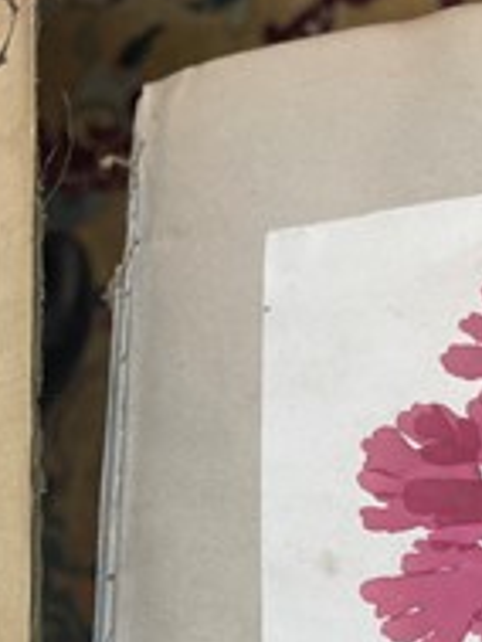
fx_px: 1020
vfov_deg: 33.6
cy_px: 540
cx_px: 27
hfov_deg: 25.6
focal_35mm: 55
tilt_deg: -71.7
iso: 100
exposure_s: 1/100
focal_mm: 5.1
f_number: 1.6
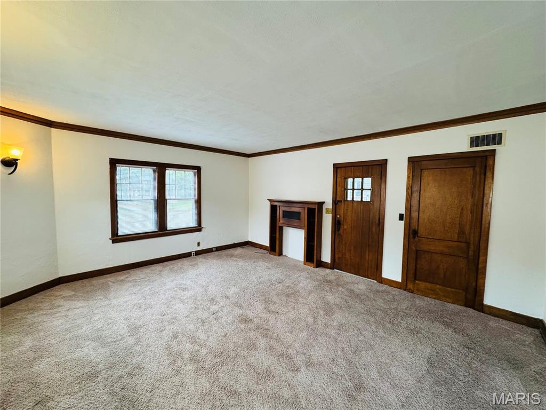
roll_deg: -0.2
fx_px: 221
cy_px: 205
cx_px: 273
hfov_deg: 102.1
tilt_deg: -4.0
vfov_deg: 85.7
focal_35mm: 14
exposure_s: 1/60
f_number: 2.2
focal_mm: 2.22
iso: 250
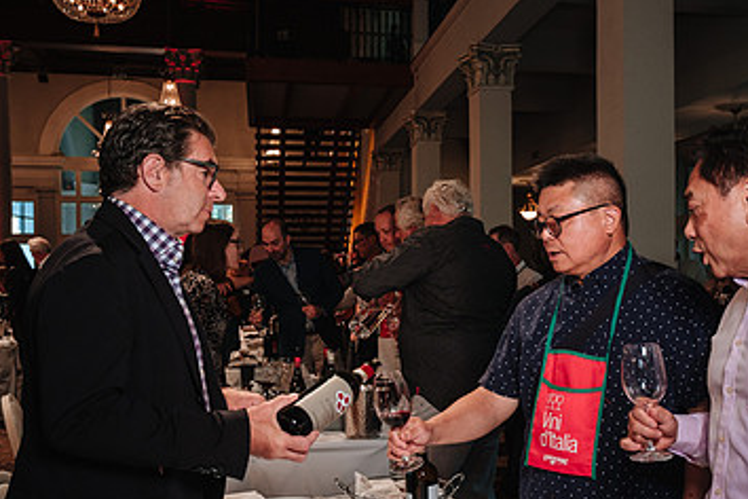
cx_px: 459
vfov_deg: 32.5
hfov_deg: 47.1
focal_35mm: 41
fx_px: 852
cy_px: 306
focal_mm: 15.9
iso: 800
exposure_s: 1/30
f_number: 5
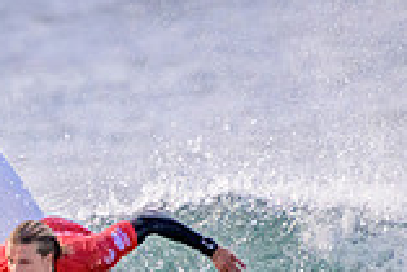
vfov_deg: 0.4
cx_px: -294
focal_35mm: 3734
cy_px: 424
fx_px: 42253
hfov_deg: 0.6
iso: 3600
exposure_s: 1/3200
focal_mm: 1000
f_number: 11
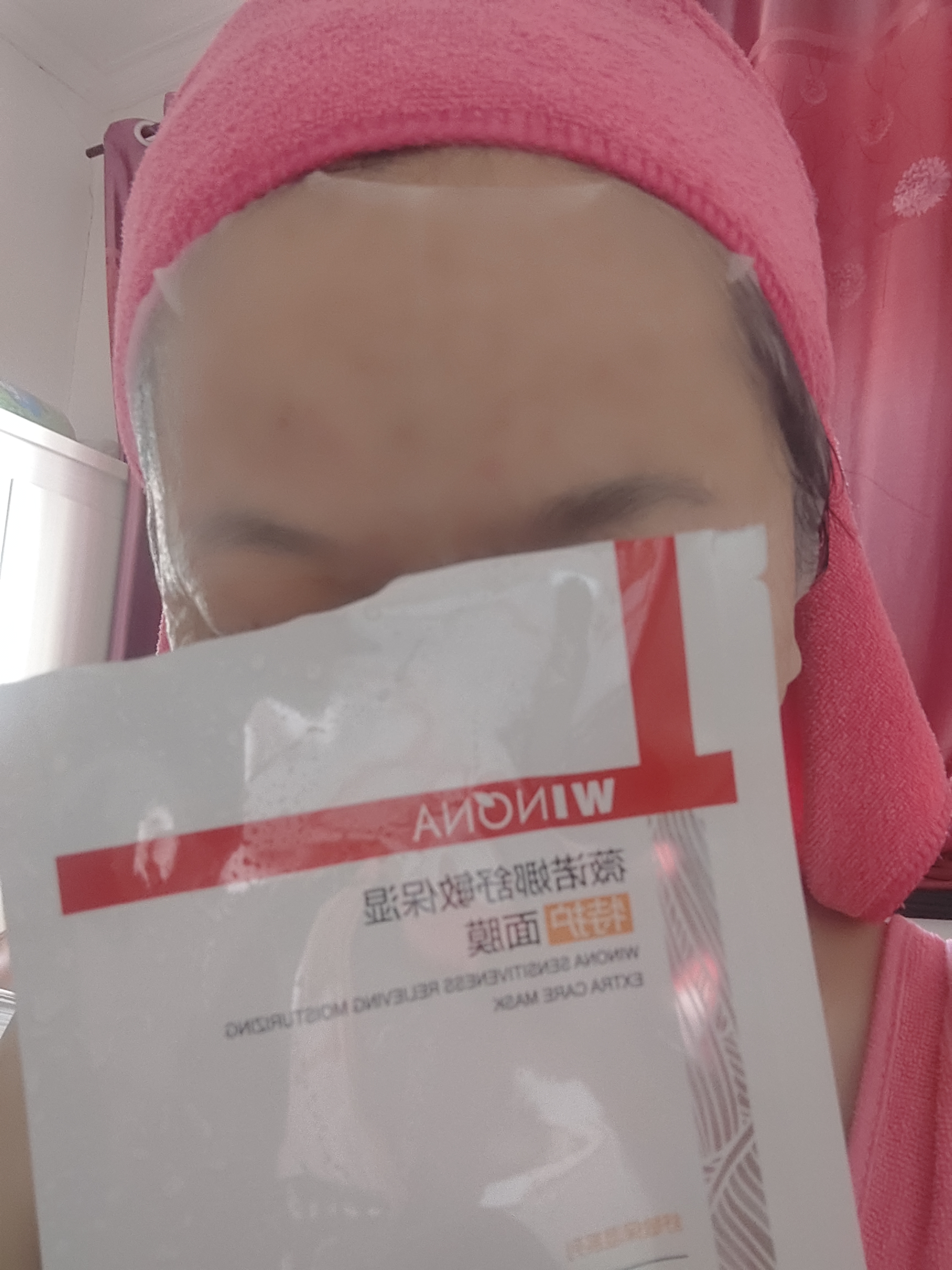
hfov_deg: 51.4
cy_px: 635
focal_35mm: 27
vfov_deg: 65.3
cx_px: 476
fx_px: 990
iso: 186
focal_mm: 3.74
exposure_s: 1/33.3
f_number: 2
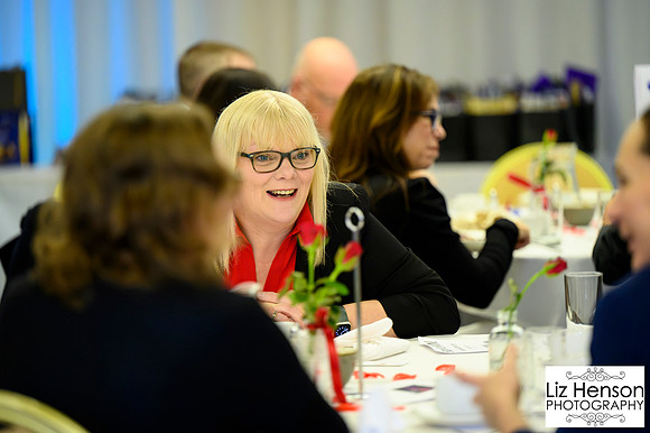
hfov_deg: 12.1
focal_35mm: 170
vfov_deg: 8.1
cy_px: 216
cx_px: 325
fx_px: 3068
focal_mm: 170
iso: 12800
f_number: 2.8
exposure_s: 1/200
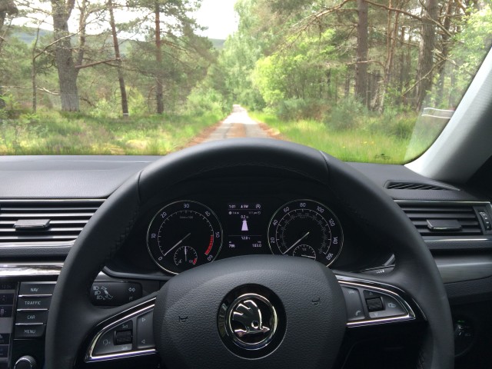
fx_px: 426
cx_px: 246
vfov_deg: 46.8
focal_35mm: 30
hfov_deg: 60.0
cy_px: 184
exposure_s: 1/120
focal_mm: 4.12
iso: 40
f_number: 2.2
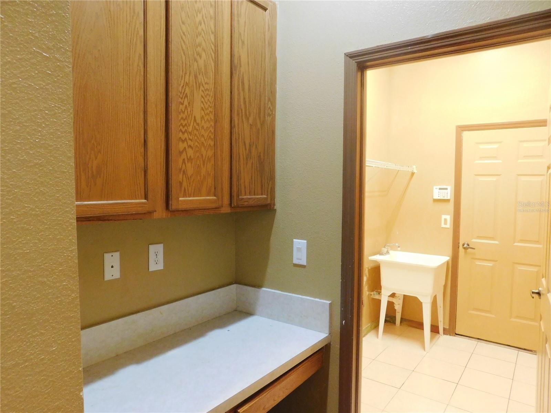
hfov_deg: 73.9
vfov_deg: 58.9
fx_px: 366
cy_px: 206
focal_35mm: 23
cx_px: 276
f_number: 3
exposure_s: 1/13
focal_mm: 4
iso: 400
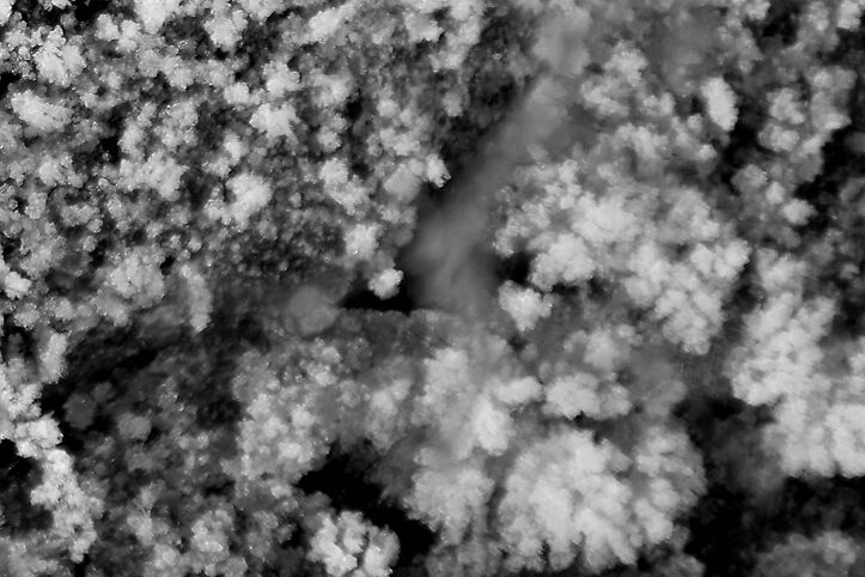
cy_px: -201
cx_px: -201
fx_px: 16746
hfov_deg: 3.0
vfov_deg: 2.0
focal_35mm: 697
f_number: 5.6
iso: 400
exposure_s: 1/320
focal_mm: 140
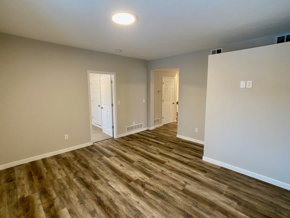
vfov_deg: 53.1
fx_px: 218
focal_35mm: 26
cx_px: 145
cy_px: 109
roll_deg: -0.3
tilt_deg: -7.5
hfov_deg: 67.3
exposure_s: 1/60
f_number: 1.8
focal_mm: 4.25
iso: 200
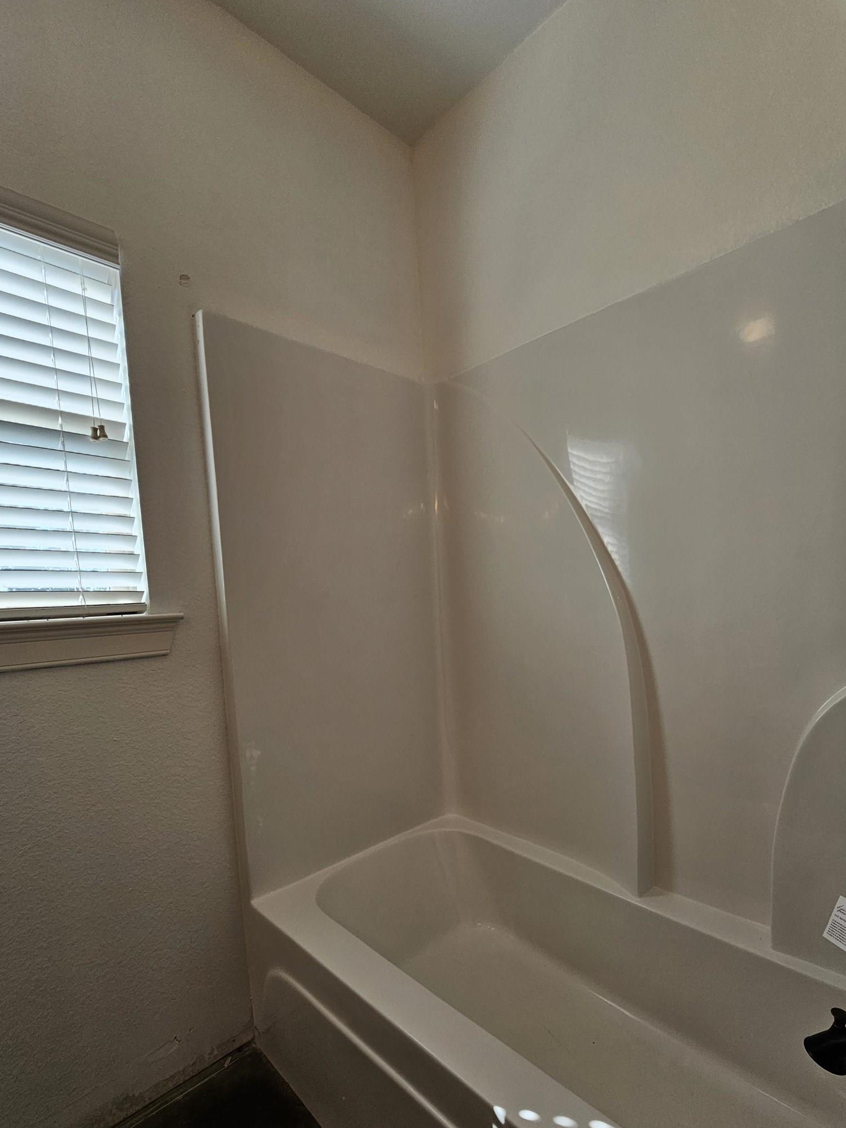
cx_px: 473
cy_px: 636
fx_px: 489
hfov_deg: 81.4
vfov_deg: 97.6
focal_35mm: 15
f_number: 2.2
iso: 64
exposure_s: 1/120
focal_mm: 2.2
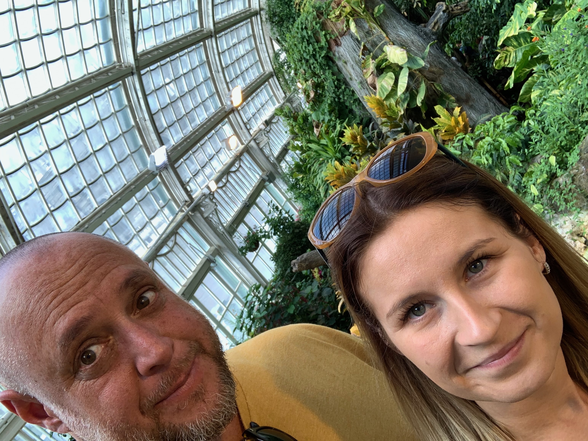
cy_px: 220
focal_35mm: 32
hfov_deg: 56.8
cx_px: 294
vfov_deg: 44.2
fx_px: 544
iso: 32
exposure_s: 1/100
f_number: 2.2
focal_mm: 2.87
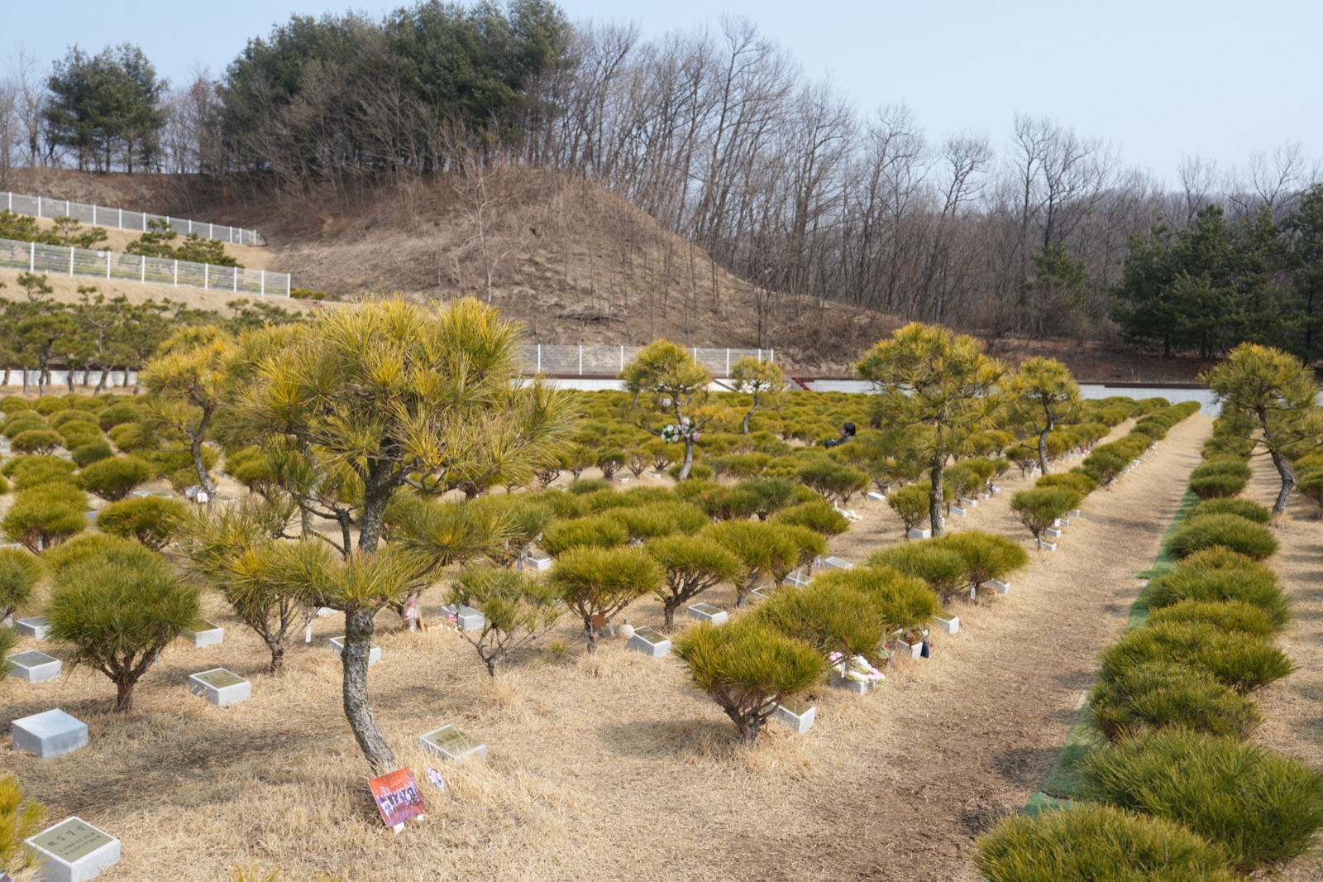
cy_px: 441
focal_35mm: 35
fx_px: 1286
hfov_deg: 54.4
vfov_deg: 37.8
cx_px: 662
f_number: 5.6
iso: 100
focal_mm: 35
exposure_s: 1/320
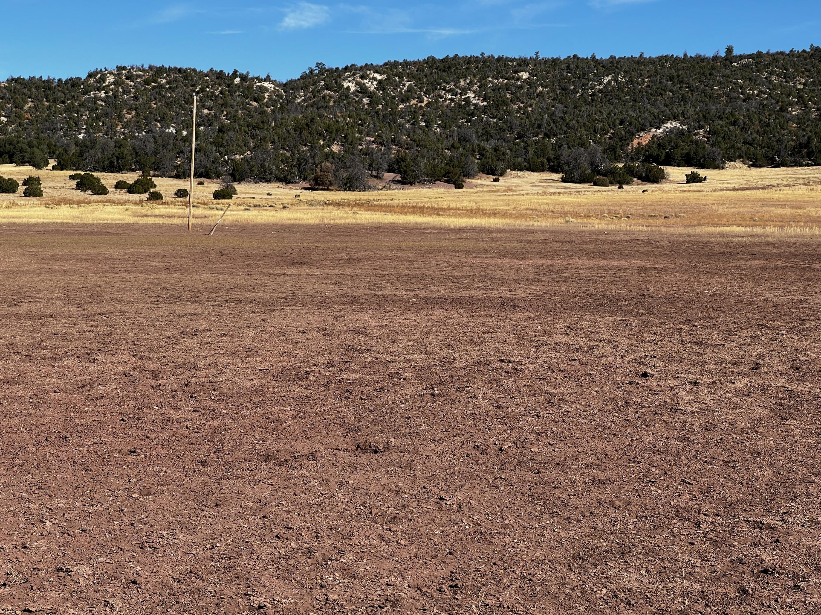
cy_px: 308
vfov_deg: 19.1
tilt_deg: -0.5
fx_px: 1826
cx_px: 410
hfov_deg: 25.3
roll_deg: +0.3
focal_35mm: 77
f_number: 2.8
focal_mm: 9
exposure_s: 1/747
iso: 32
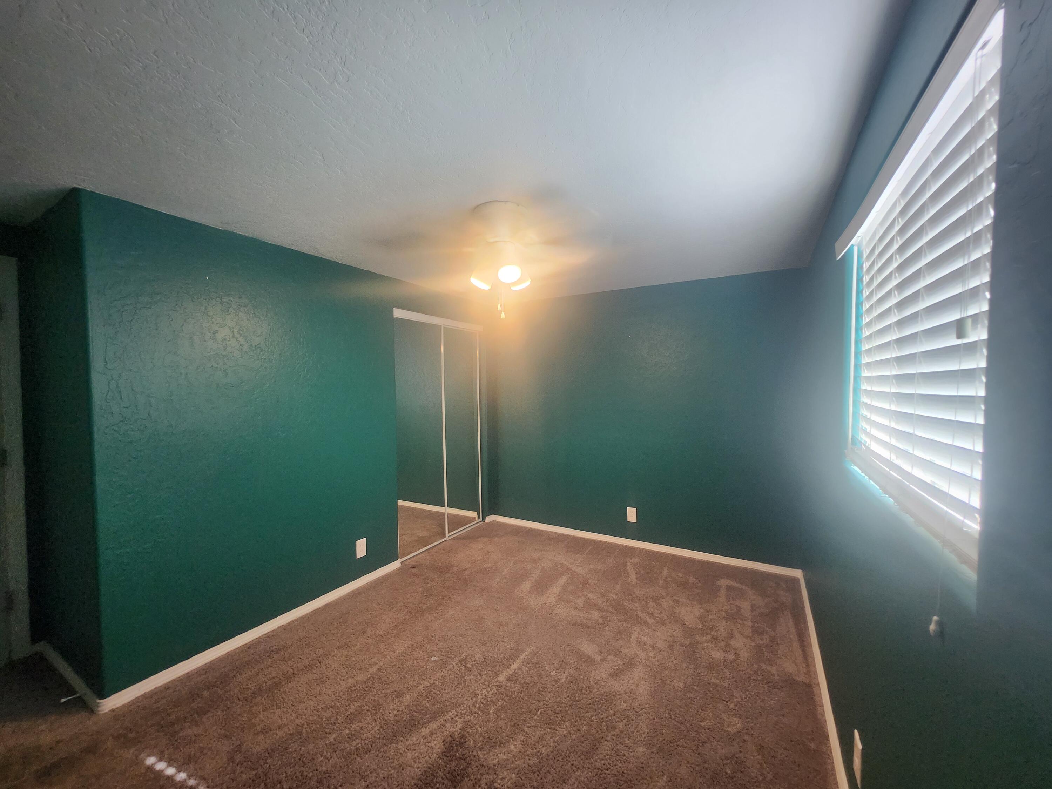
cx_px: 526
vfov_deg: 89.9
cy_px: 394
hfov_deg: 106.2
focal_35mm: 13
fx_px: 395
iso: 200
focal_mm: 1.74
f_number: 2.2
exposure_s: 1/60
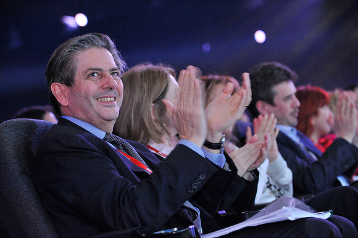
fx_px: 1014
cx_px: 179
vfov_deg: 13.4
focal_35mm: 102
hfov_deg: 20.0
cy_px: 119
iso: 6400
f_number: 4.5
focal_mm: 102
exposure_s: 1/80
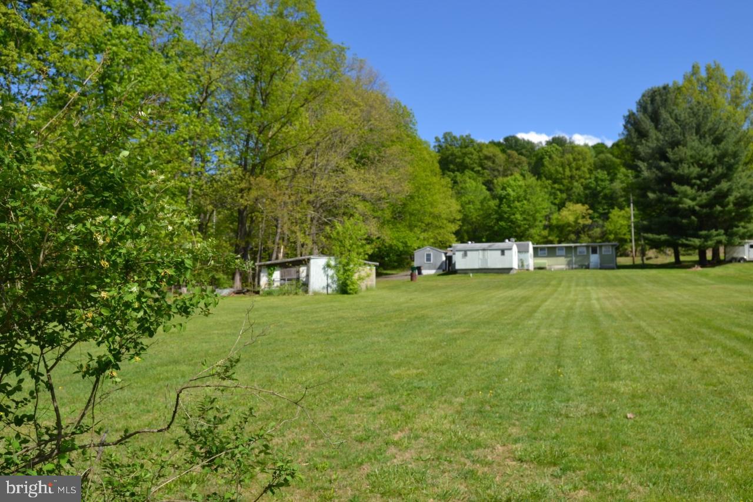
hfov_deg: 55.1
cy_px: 251
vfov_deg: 38.4
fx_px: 721
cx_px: 376
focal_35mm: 34
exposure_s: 1/250
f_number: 8
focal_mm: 23
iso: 100
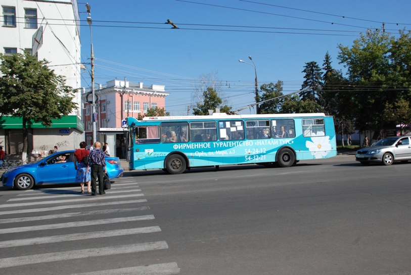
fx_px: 377
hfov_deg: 57.2
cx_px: 206
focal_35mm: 33
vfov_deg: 40.1
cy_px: 138
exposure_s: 1/500
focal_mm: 22
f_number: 11
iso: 400
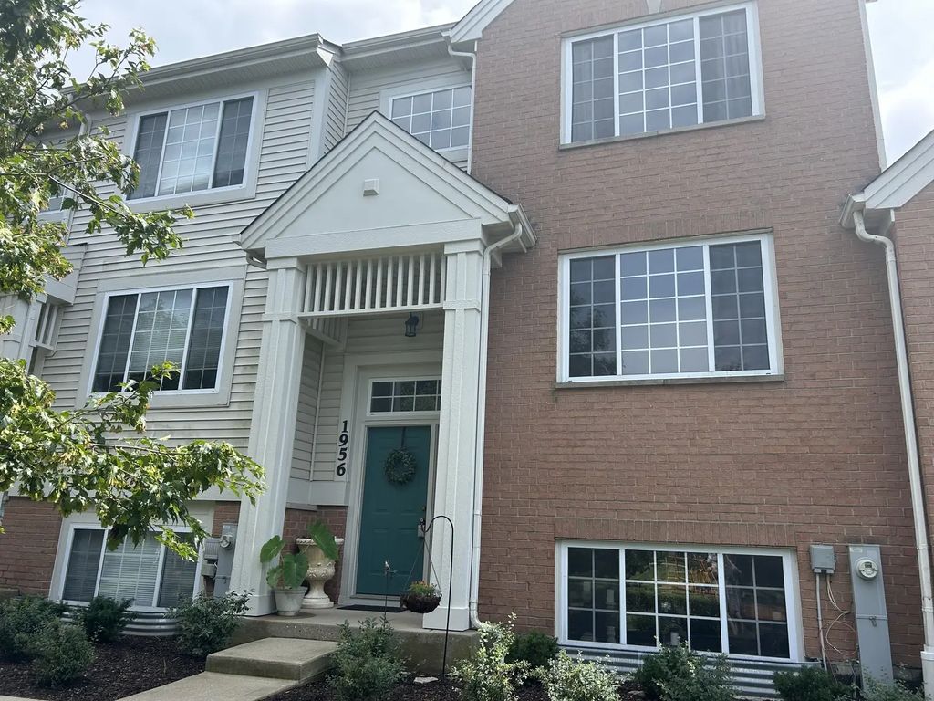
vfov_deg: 53.1
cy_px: 350
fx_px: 702
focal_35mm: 26
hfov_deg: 67.3
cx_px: 467
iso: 50
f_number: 1.5
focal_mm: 5.7
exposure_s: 1/2208
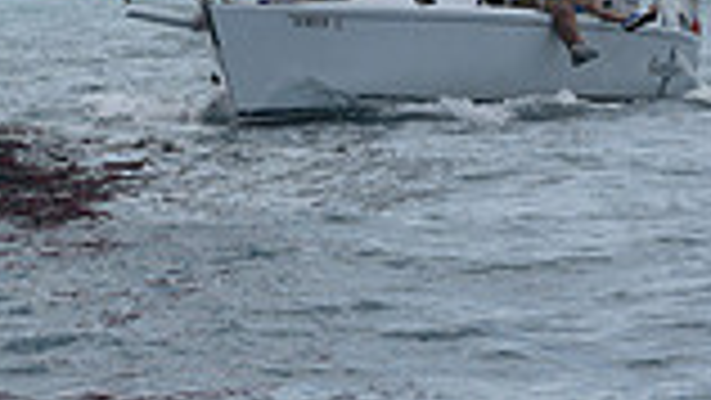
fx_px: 8694
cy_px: -813
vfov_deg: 2.6
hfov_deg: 4.7
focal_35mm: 461
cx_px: 79
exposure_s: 1/1250
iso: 250
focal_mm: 120
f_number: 9
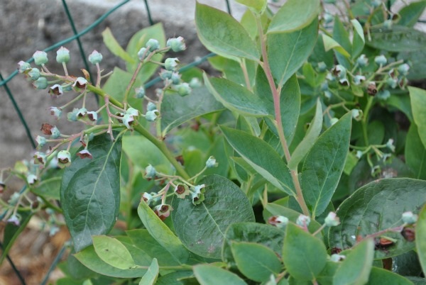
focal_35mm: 82
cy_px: 142
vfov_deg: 16.6
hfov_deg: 24.6
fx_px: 978
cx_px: 213
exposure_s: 1/125
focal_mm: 55
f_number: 5.6
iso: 180
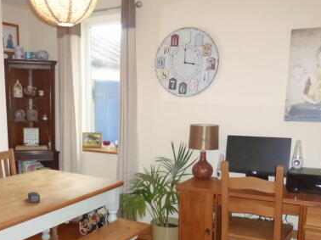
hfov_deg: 49.7
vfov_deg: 38.1
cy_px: 162
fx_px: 343
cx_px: 119
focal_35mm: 37
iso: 800
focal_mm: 4.3
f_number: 3.3
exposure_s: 1/60
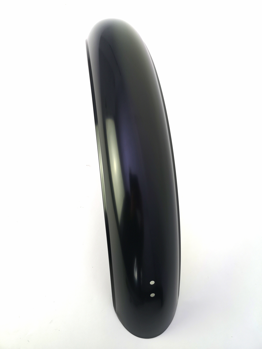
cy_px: 174
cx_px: 131
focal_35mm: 27
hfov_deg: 51.4
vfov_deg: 65.3
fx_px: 272
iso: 50
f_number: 1.8
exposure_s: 1/101
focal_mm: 5.58
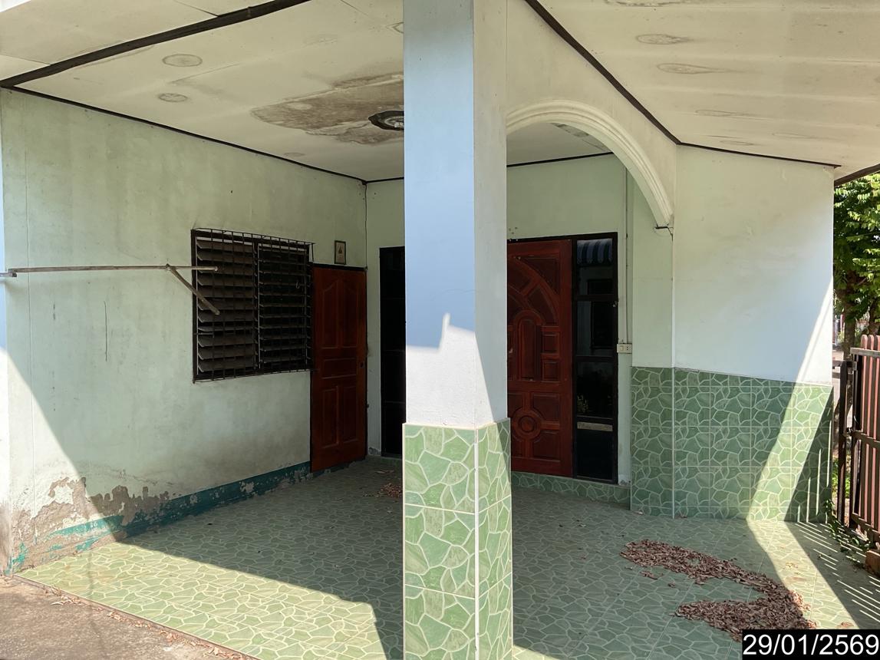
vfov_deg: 48.2
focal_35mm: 29
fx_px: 737
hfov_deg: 61.7
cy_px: 330
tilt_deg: -0.8
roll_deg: +0.2
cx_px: 440
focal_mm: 3
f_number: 1.8
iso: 16
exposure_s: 1/770
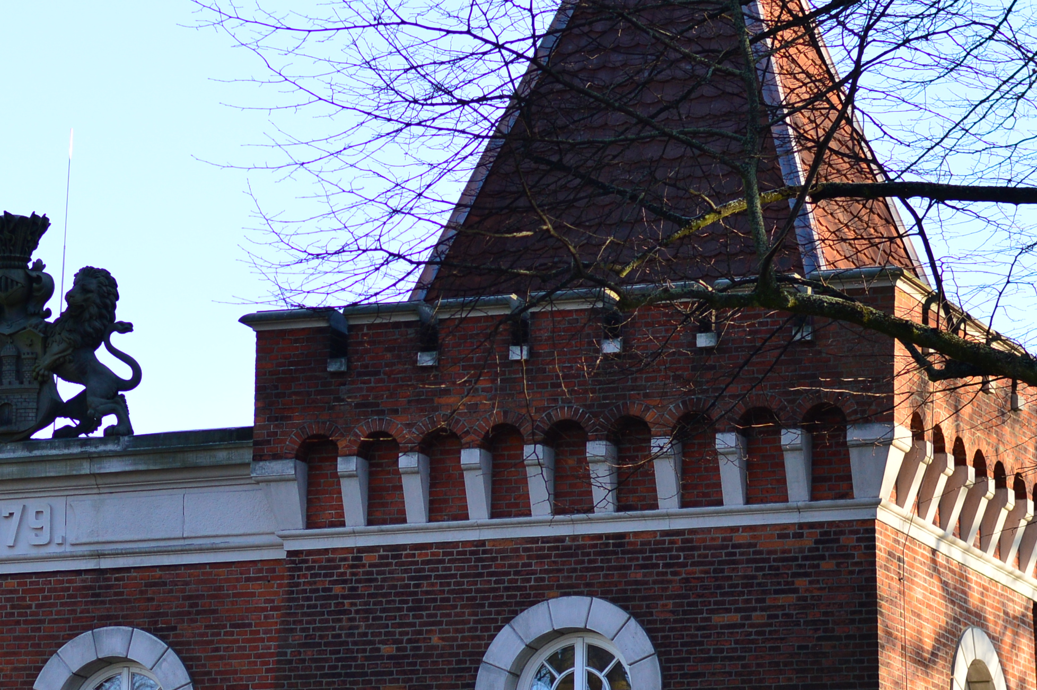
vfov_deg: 7.9
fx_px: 4979
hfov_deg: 11.9
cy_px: 556
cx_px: 327
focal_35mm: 173
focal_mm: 50
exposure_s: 1/1000
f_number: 2.5
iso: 200
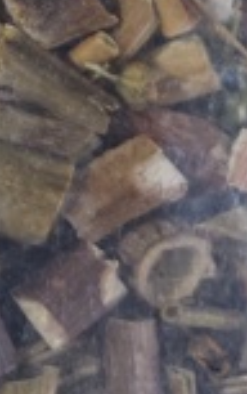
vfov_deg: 11.4
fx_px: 1826
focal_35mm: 170
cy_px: -313
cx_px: -594
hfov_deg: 6.7
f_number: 1.88
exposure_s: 1/33.3
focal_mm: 5.56
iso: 1136
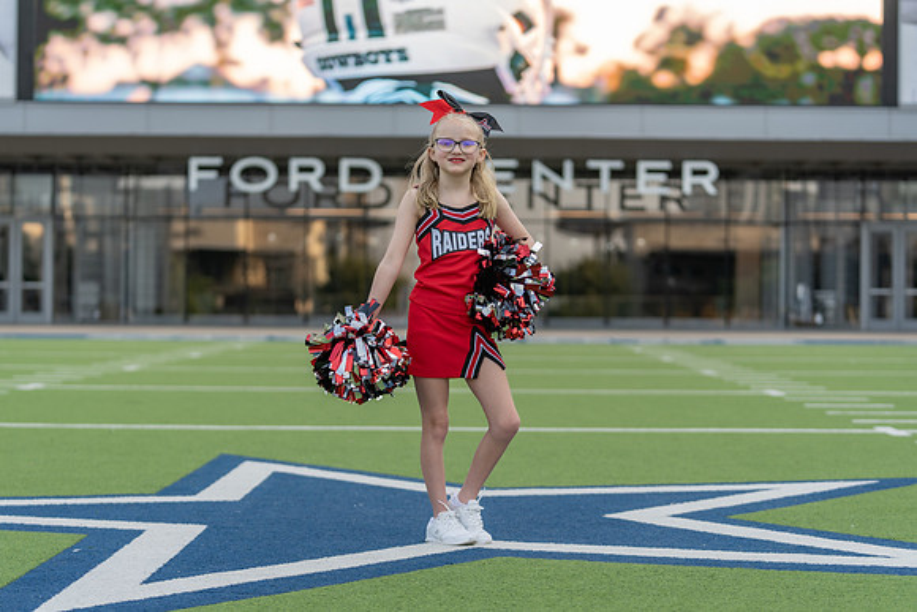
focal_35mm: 77
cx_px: 458
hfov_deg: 26.3
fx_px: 1962
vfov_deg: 17.7
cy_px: 306
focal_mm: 76
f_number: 2.8
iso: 125
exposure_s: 1/320
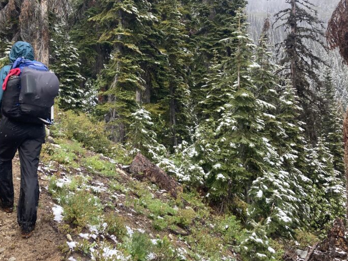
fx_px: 422
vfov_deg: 34.2
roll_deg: -2.2
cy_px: 97
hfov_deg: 44.6
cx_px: 142
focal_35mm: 42
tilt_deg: +6.6
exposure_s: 1/342
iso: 20
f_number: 1.8
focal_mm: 3.99
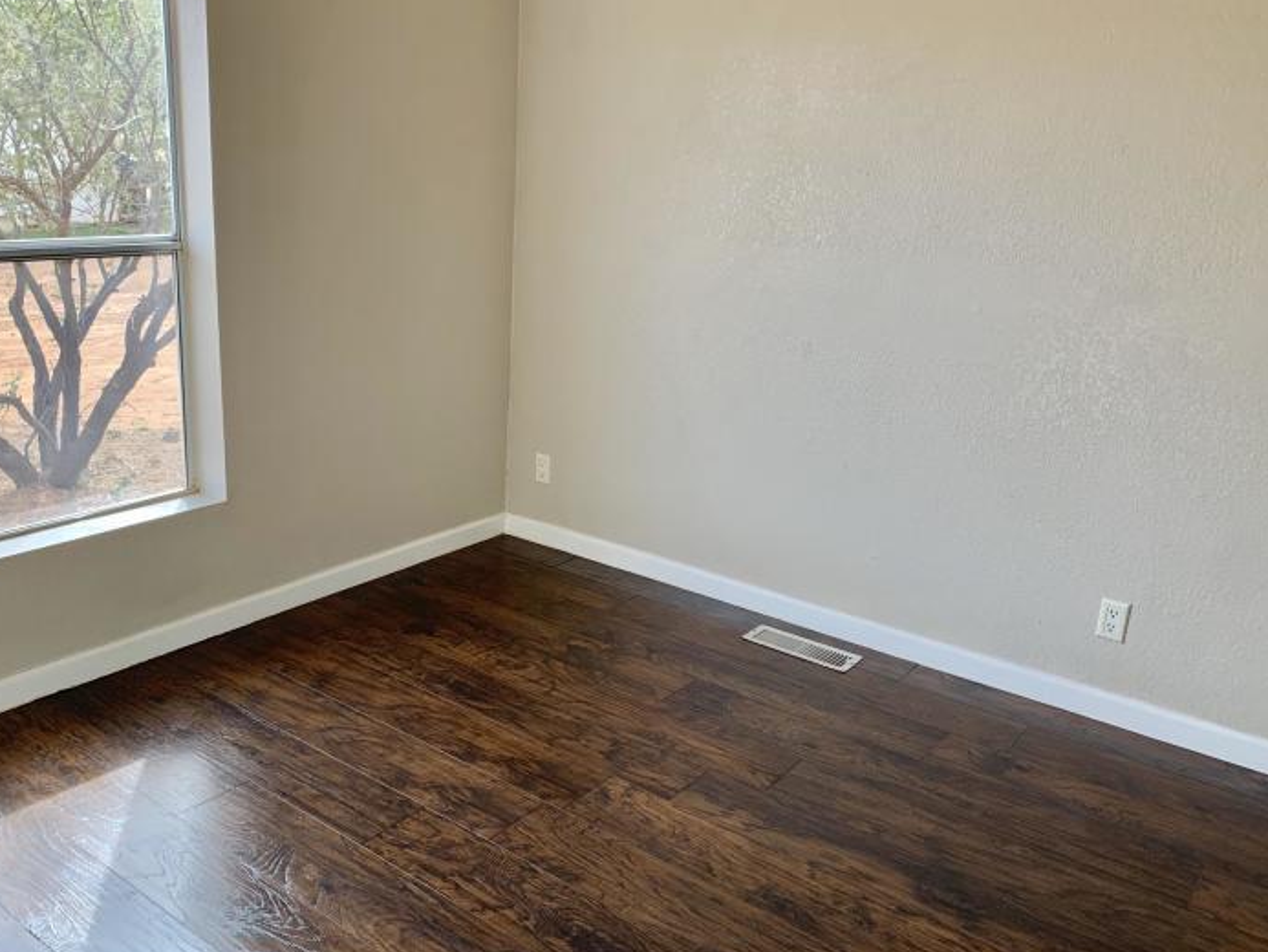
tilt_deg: -15.2
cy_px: 461
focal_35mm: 30
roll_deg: -2.7
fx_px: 1099
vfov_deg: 46.8
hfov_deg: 59.8
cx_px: 573
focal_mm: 4.25
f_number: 1.8
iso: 50
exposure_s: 1/122
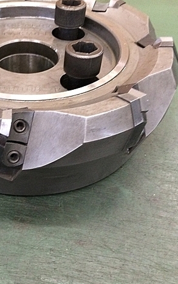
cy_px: 140
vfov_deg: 47.2
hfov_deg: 28.8
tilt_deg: -43.7
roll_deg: +1.6
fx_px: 326
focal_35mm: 42
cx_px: 2
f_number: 2.2
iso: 320
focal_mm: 4.15
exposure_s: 1/30
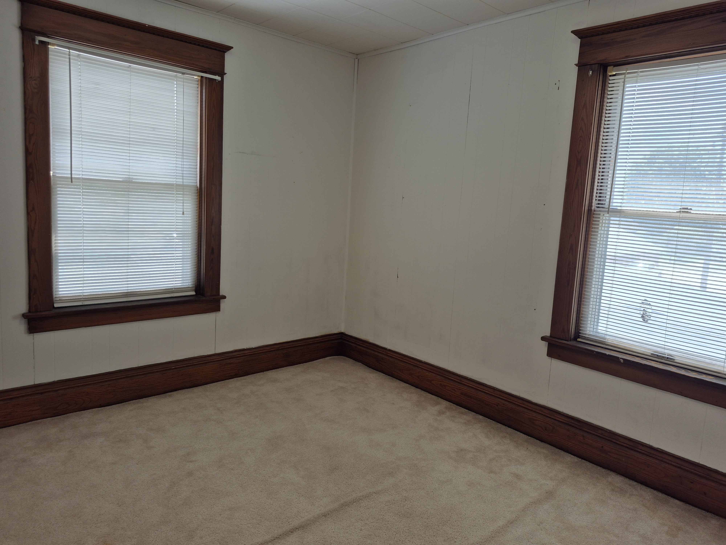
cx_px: 363
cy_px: 272
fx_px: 482
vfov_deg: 58.9
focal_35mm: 23
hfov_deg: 73.9
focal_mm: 5.4
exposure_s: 1/206
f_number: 1.8
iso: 25
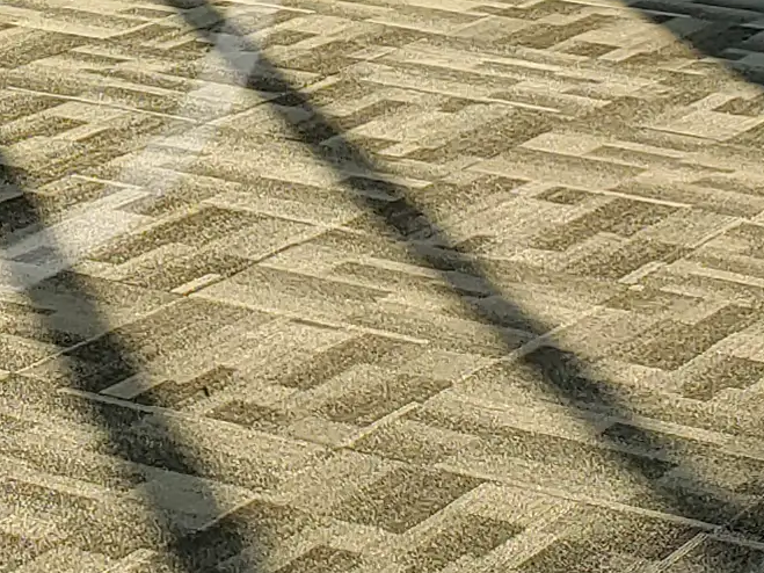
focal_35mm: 159
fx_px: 3509
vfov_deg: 9.2
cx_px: -160
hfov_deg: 12.1
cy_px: -131
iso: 50
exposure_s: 1/175
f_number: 2.4
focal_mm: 4.3
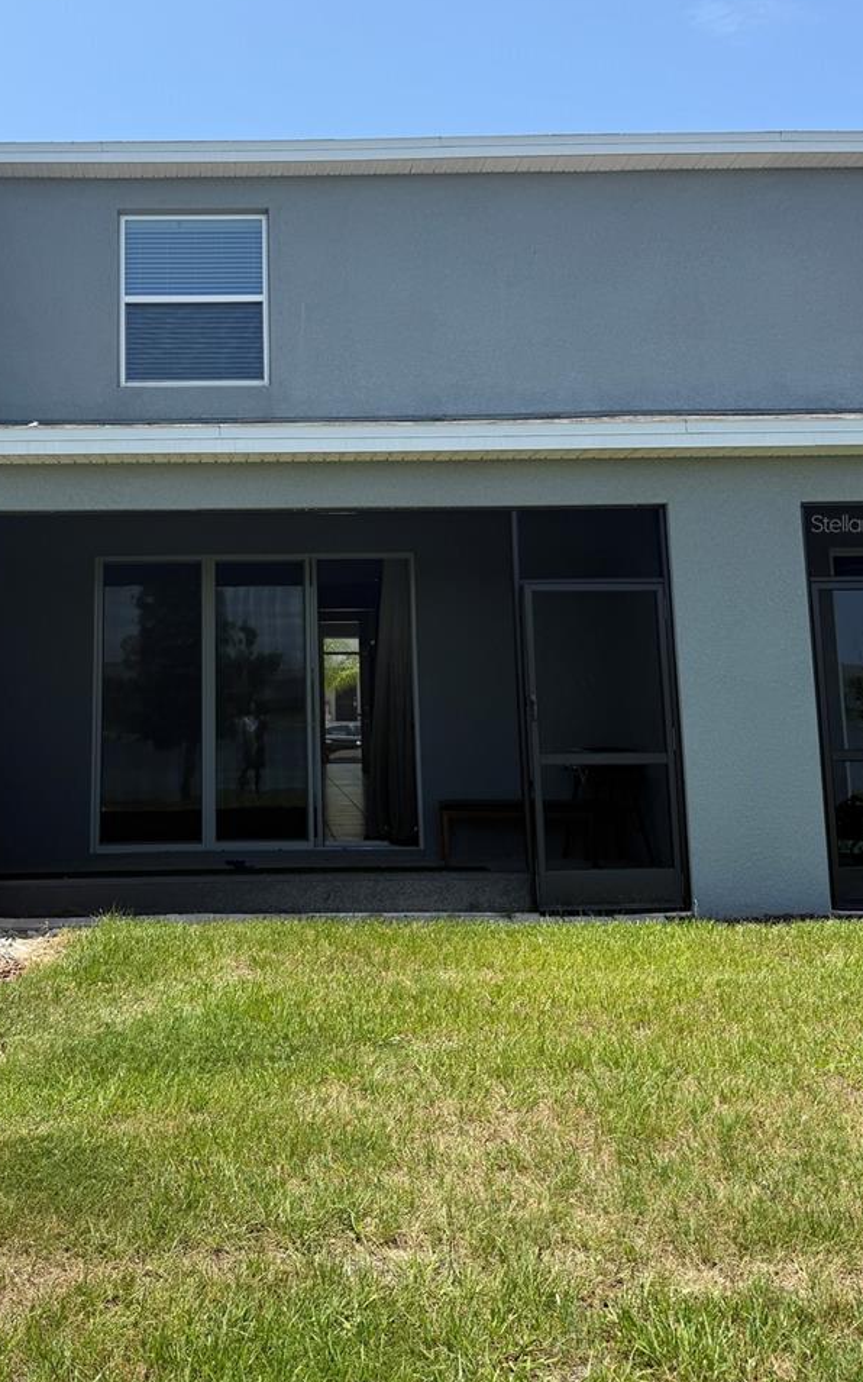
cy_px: 523
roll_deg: +0.1
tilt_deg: +8.1
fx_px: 1205
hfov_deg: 38.8
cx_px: 262
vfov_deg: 58.9
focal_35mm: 32
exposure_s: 1/2801
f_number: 1.78
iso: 80
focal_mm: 6.76
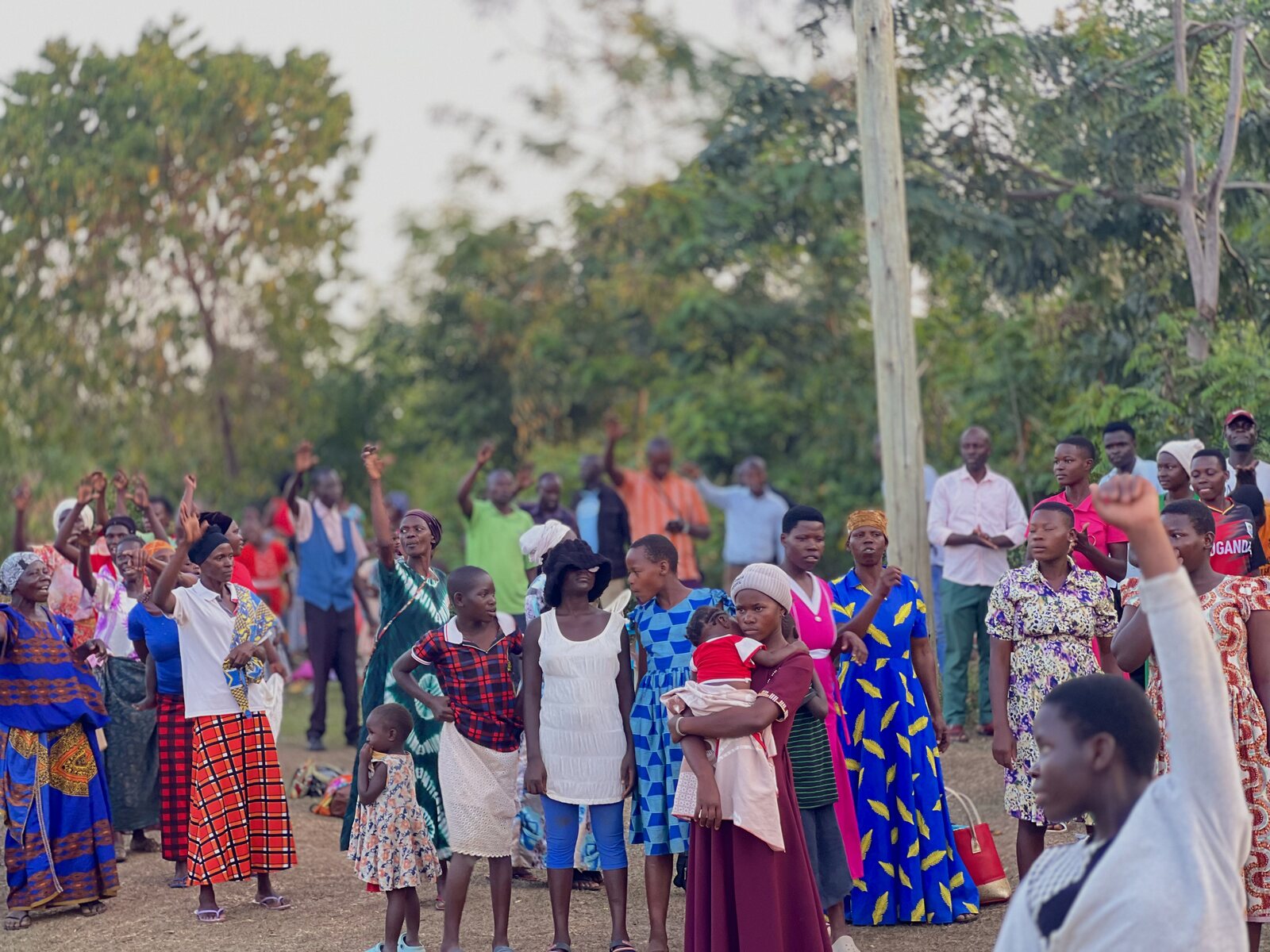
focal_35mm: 77
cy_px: 476
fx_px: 2825
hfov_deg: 25.3
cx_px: 635
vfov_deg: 19.1
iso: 200
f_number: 2.8
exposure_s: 1/40
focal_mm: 9
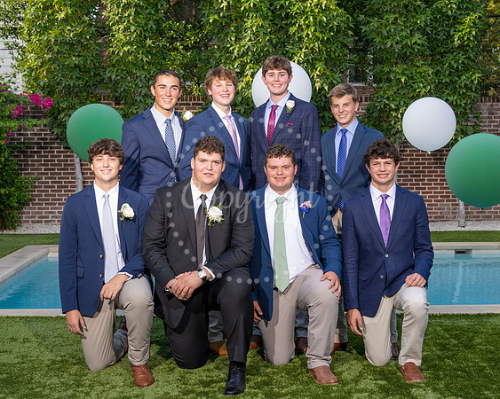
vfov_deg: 27.4
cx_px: 261
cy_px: 198
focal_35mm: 55
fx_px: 821
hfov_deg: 33.9
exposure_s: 1/100
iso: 400
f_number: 8
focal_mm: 47
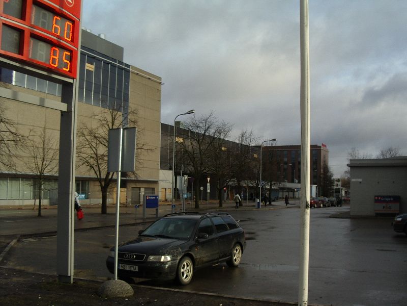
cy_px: 153
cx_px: 204
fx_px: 447
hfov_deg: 49.0
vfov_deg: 37.7
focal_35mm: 38
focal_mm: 5.8
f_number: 4.8
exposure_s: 1/250
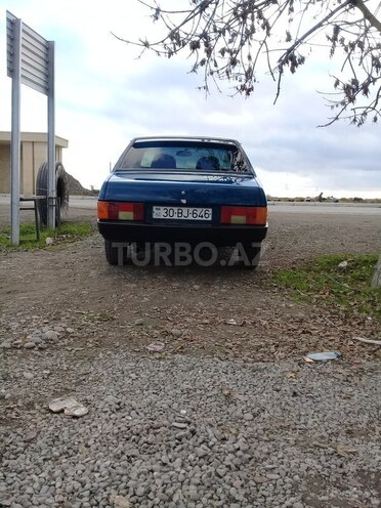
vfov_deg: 58.4
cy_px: 254
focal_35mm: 31
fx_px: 455
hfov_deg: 45.4
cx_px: 190
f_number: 2.2
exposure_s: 1/143
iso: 50
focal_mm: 3.3
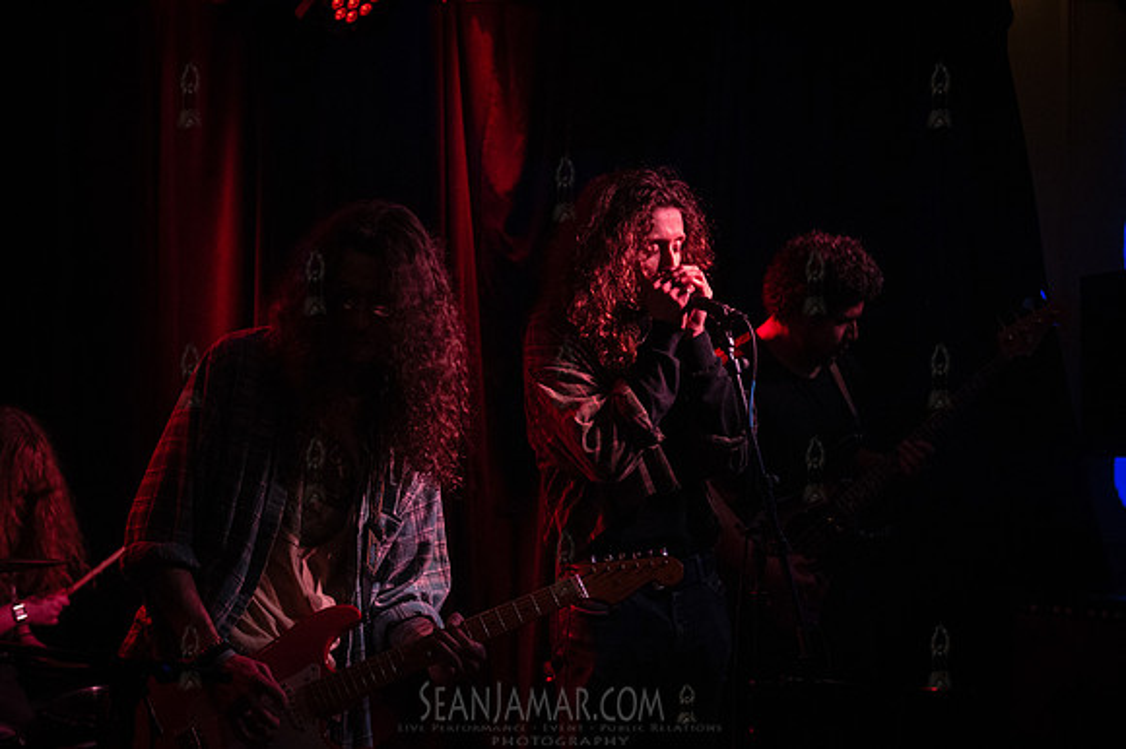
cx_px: 563
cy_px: 374
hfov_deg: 33.4
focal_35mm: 60
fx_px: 1876
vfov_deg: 22.6
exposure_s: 1/400
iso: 10000
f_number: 3.2
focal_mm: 60
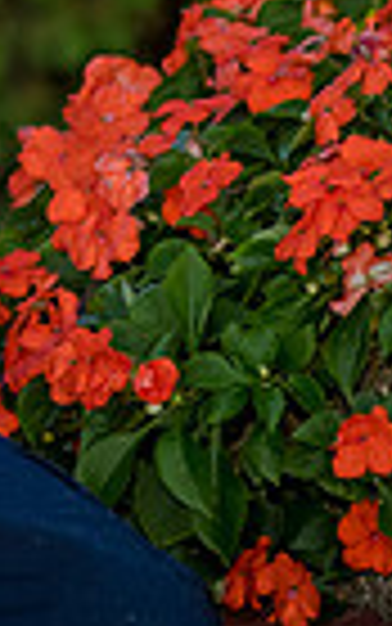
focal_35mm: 476
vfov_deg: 4.4
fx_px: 8128
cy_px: -164
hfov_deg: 2.7
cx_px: -725
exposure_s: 1/400
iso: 400
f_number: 4
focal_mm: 112
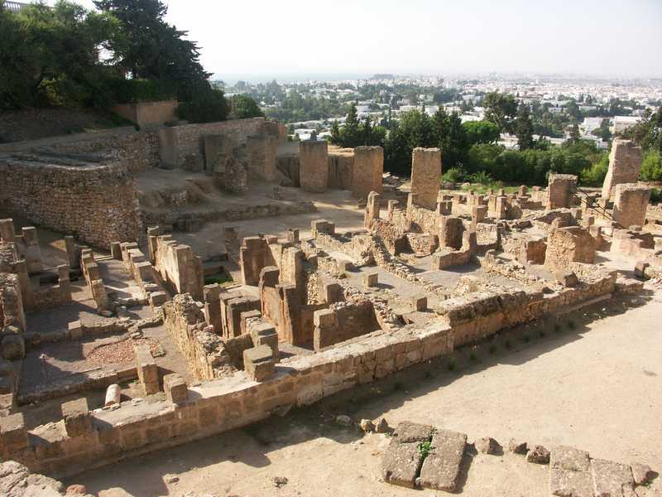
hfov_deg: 63.4
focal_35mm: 28
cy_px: 248
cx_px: 331
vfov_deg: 49.7
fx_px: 535
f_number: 5.6
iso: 64
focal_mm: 7.2
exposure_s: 1/250
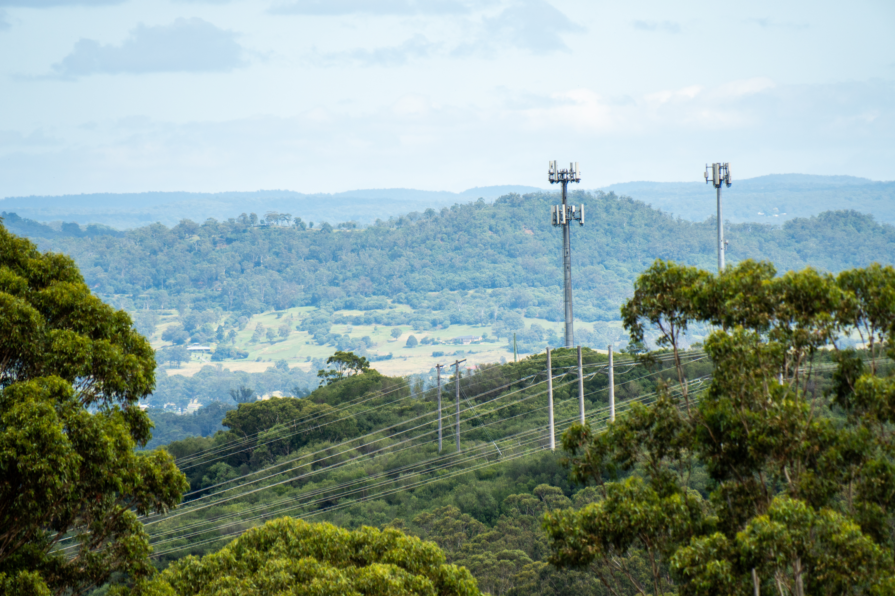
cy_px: 298
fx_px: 11187
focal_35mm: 450
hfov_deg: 4.6
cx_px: 448
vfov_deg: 3.1
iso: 160
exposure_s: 1/500
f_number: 6.3
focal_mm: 300
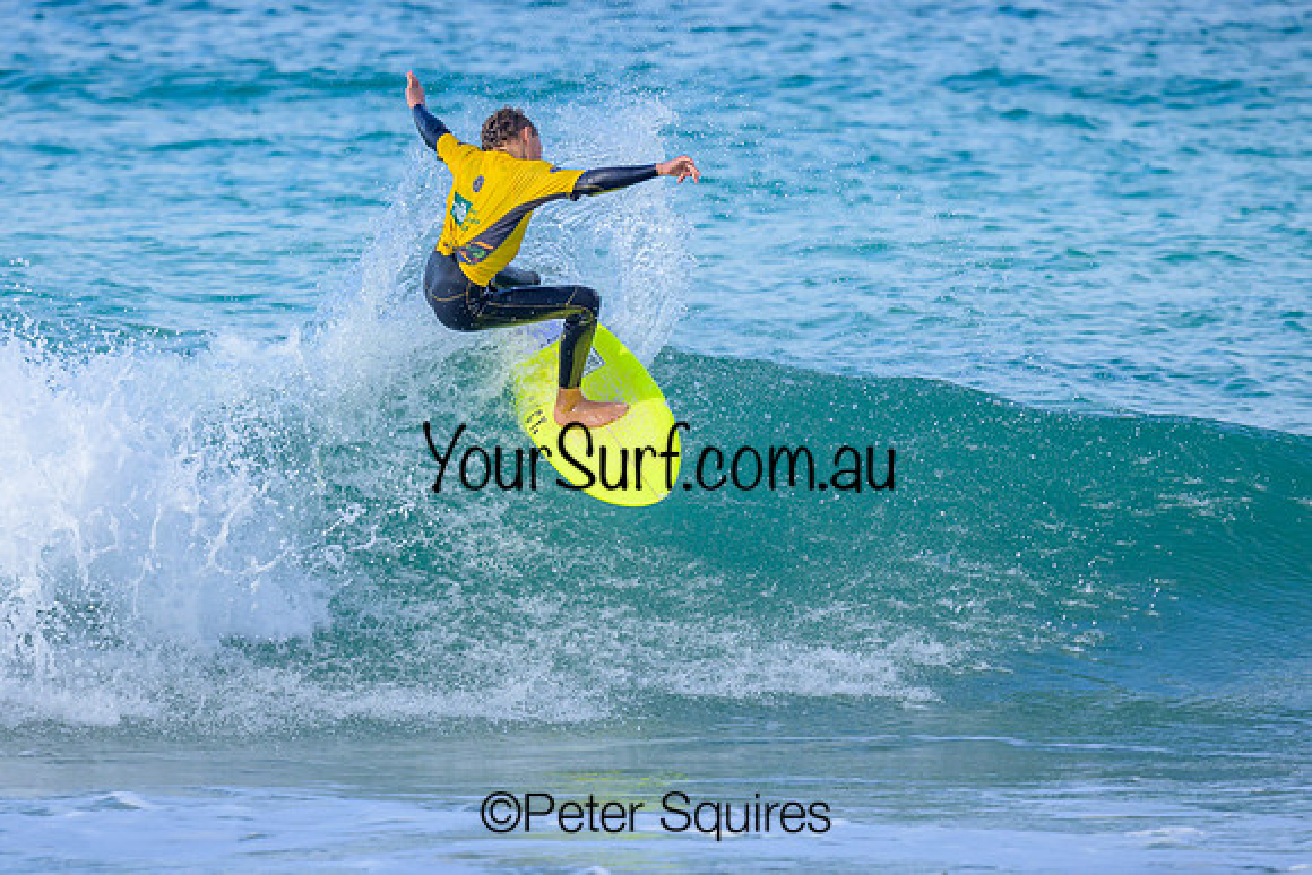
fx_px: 40038
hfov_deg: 1.9
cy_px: 393
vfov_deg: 1.3
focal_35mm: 1098
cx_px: 581
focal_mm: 800
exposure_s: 1/2000
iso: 560
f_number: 6.3
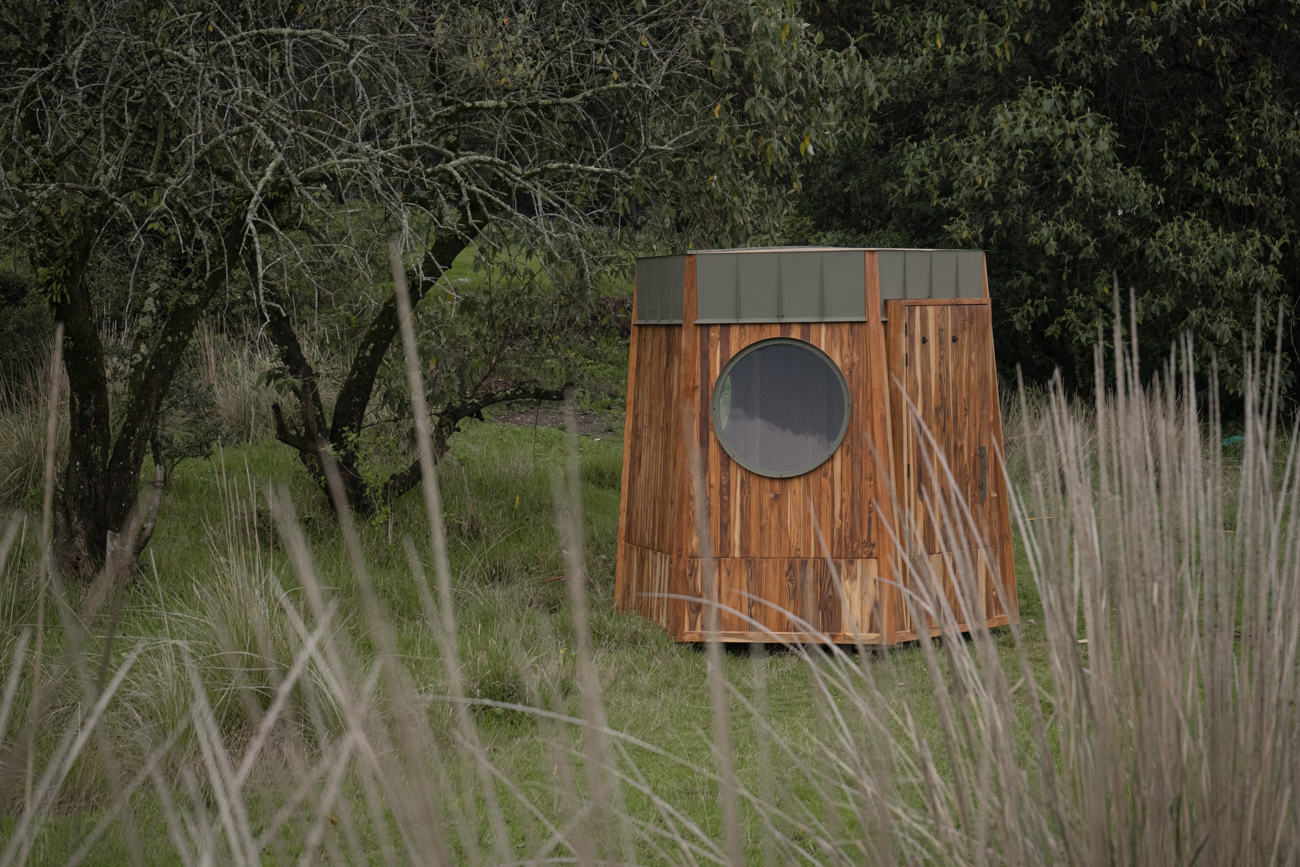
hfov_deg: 28.8
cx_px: 650
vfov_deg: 19.5
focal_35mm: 70
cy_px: 434
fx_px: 2528
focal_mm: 70
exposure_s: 1/500
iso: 800
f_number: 5.6
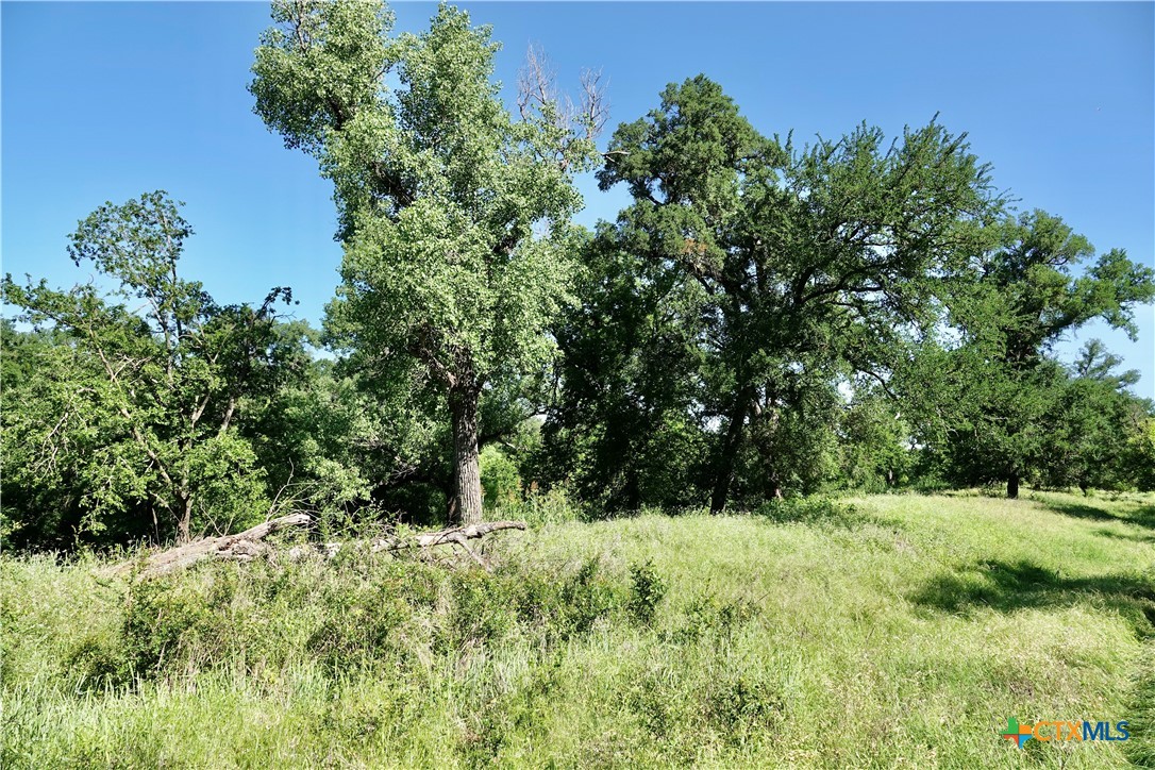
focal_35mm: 24
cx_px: 578
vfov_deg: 53.1
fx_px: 770
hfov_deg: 73.7
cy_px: 385
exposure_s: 1/400
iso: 100
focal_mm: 8.8
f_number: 4
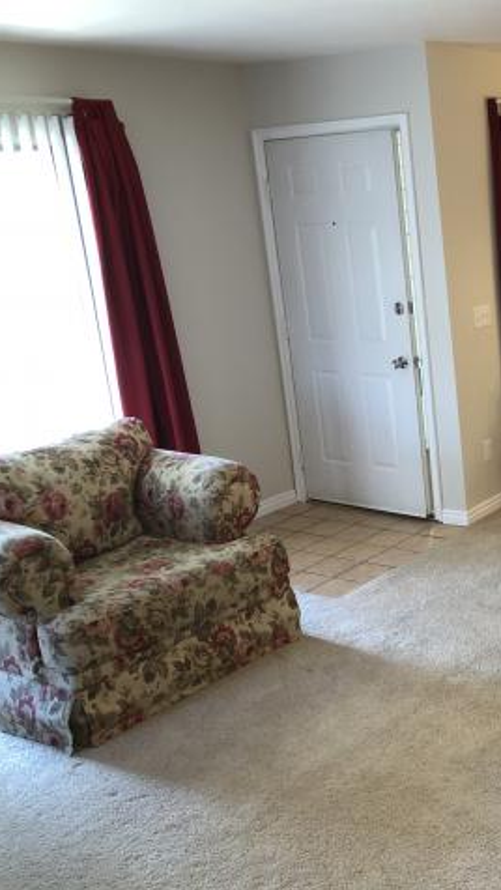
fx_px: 968
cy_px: 445
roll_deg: +3.3
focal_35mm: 41
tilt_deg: -15.9
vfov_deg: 49.4
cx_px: 563
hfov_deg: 26.5
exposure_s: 1/15
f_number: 1.8
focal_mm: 3.99
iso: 50
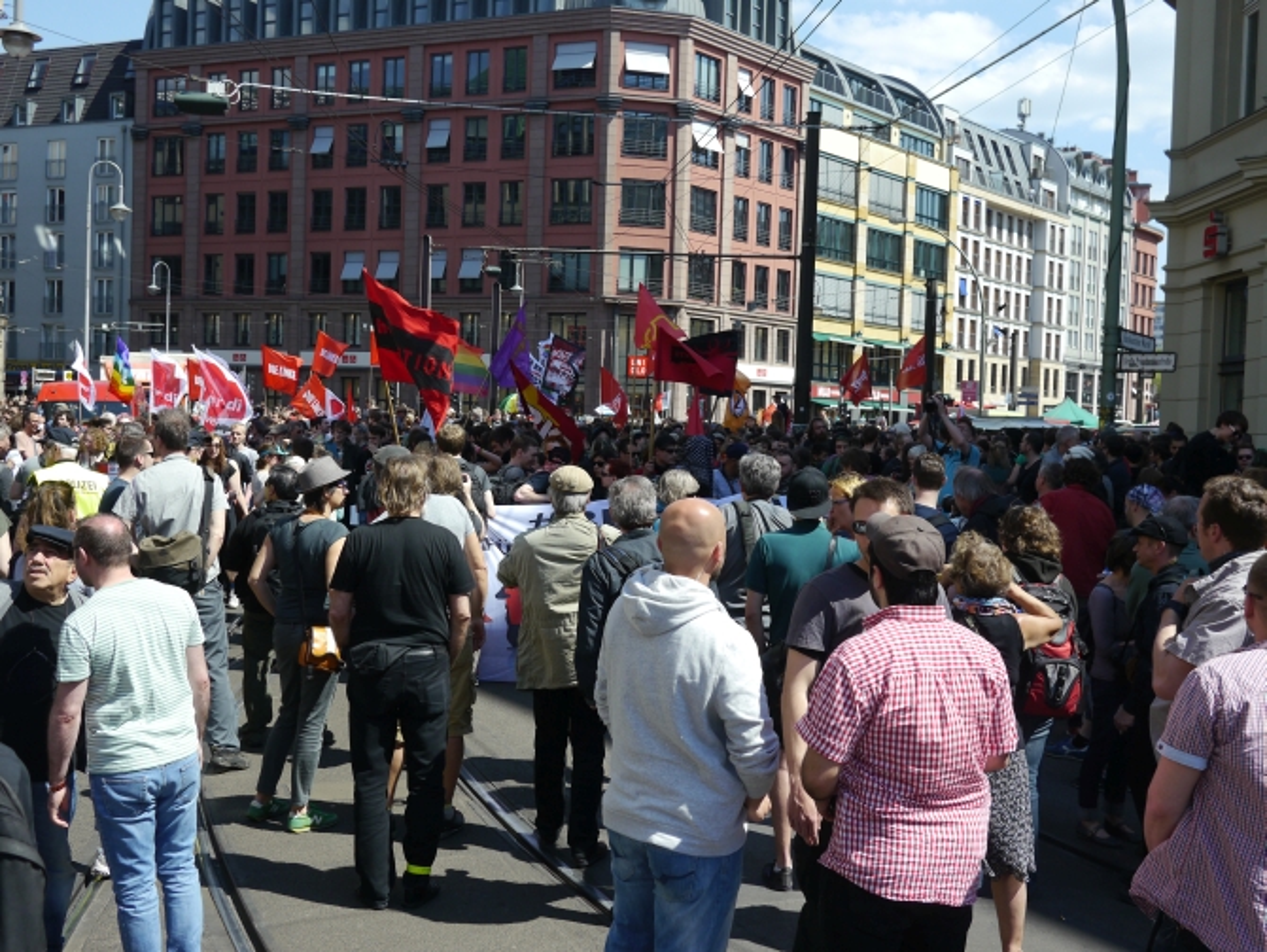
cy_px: 476
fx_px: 1465
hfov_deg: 46.8
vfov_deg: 36.0
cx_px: 634
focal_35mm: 40
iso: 160
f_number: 4.5
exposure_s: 1/800
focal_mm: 20
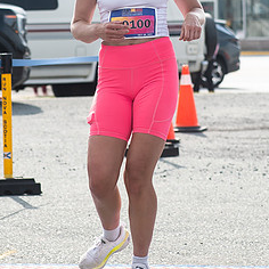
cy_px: -52
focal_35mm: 254
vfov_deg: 6.8
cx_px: 116
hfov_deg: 6.9
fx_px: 2233
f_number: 4.5
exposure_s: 1/1600
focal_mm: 70
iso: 250
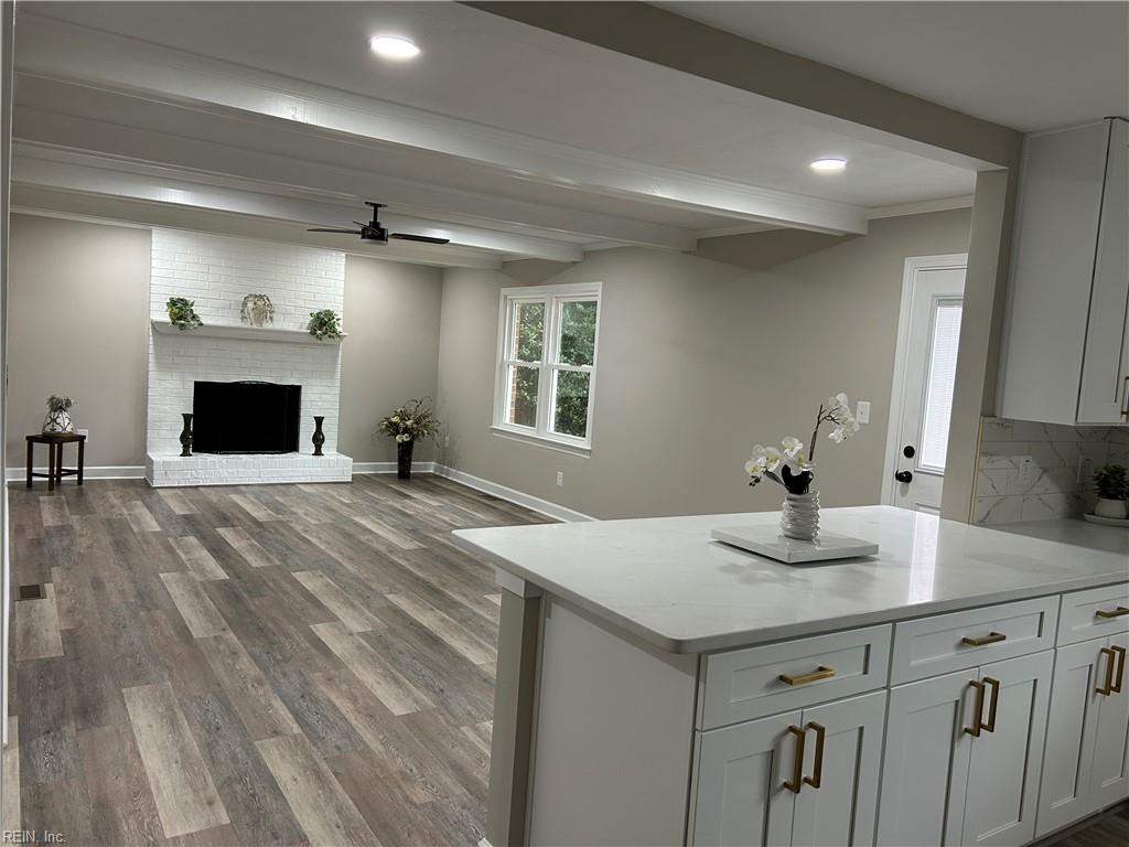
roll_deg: -3.0
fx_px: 848
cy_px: 424
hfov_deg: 67.3
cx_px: 564
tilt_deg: -4.2
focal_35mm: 26
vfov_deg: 53.1
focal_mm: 5.7
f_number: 1.5
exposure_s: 1/120
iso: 125
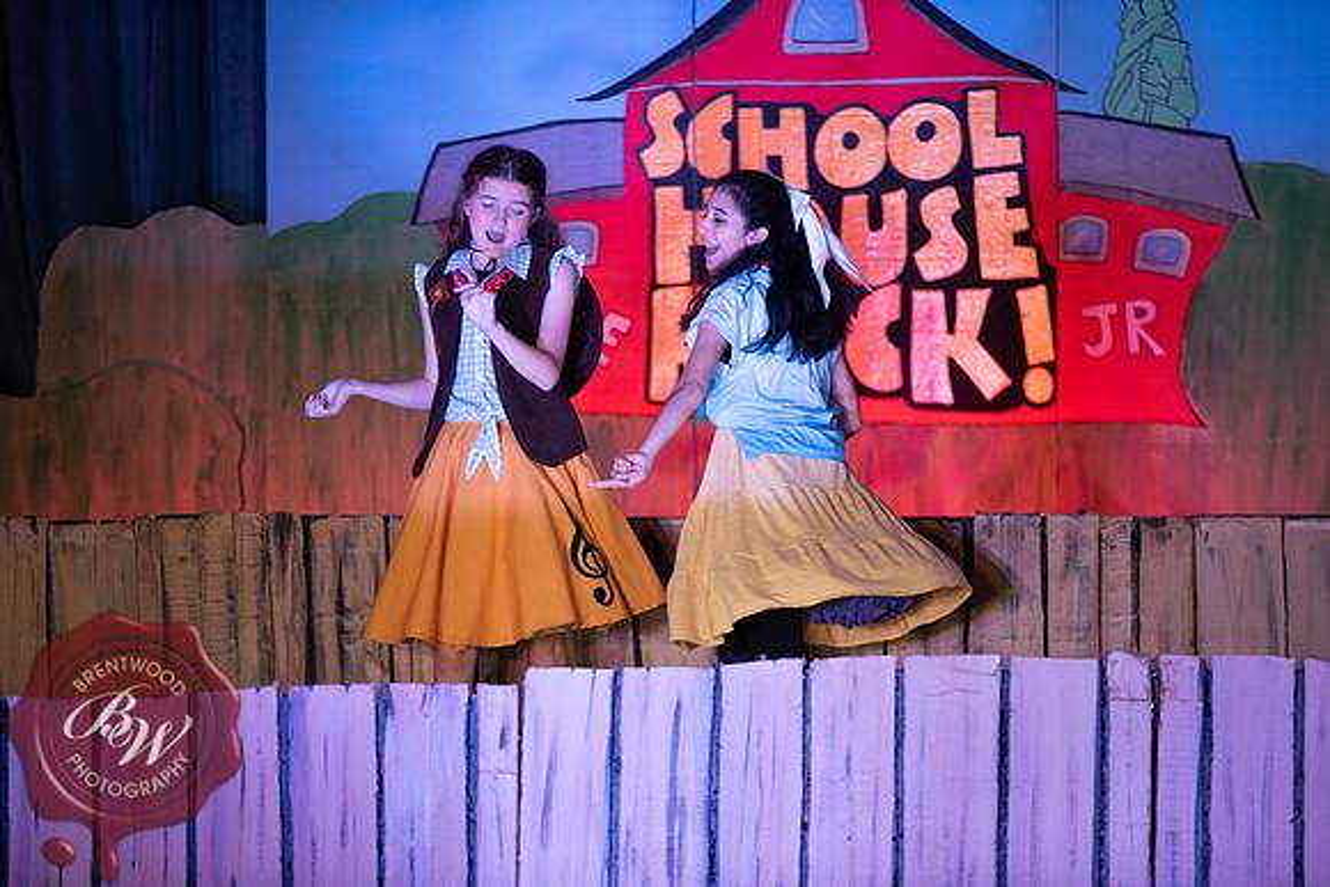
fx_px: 7390
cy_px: 444
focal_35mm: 200
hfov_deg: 10.3
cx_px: 665
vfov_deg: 6.9
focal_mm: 200
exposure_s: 1/200
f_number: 2.8
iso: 640
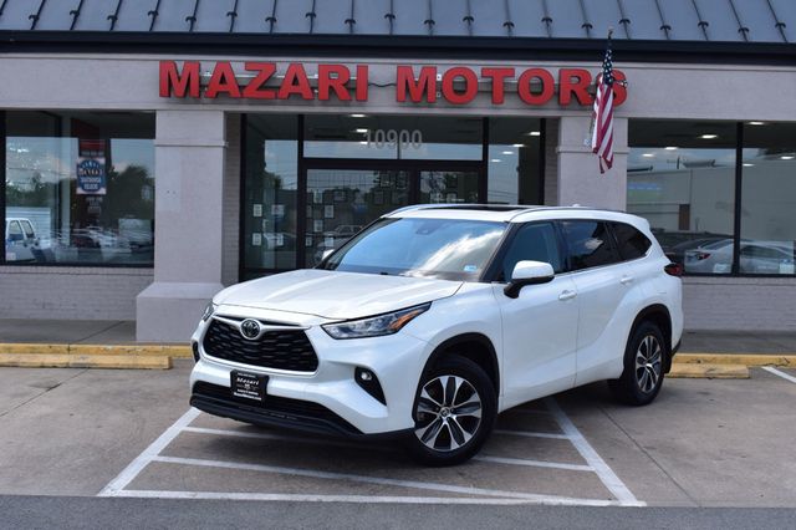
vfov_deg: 28.9
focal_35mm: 46
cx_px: 398
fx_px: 1028
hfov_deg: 42.3
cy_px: 265
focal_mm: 31
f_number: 11
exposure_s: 1/400
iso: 400
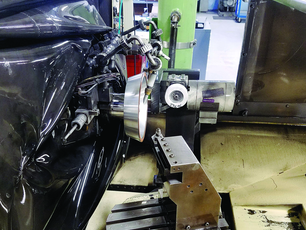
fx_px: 283
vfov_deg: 44.1
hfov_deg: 56.8
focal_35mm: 32
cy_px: 129
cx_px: 155
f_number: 1.7
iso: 250
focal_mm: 4.2
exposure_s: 1/24
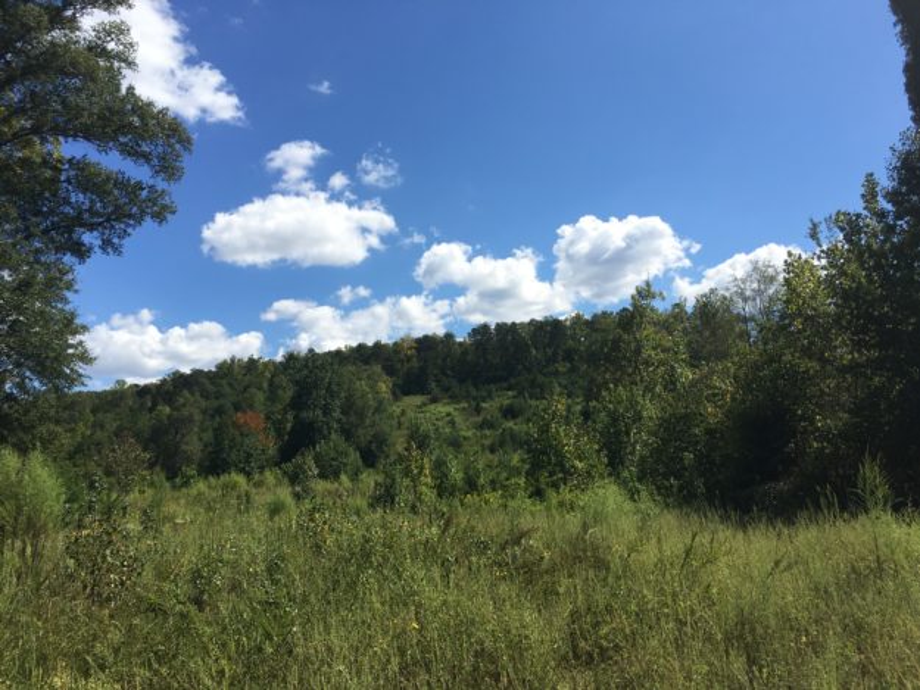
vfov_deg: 48.2
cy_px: 345
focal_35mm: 29
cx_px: 460
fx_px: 771
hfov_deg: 61.7
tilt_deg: +10.6
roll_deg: +4.5
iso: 25
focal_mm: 4.15
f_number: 2.2
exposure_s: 1/1923
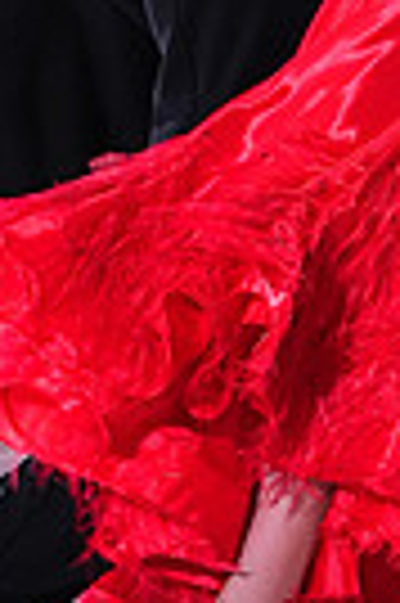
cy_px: -369
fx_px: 6750
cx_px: 276
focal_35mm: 404
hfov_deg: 3.4
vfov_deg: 5.1
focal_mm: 93
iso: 8000
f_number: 5.6
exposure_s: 1/320
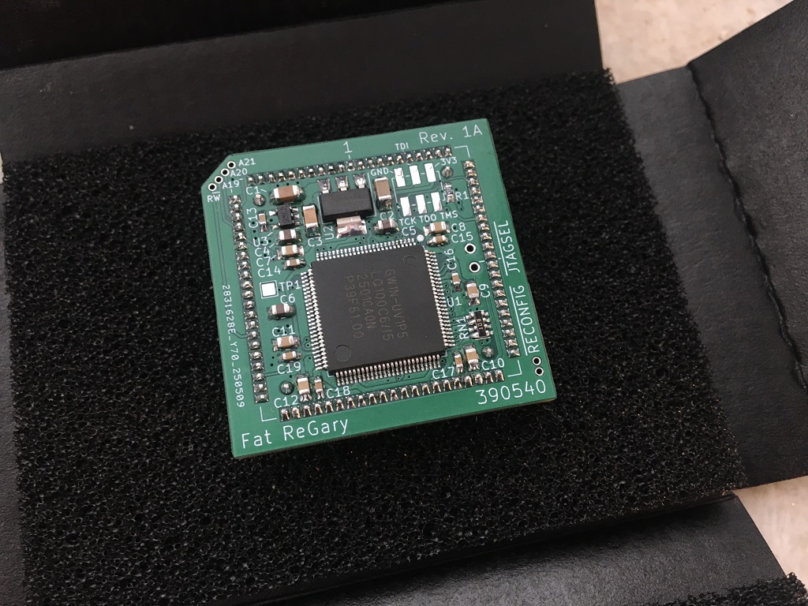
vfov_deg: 48.2
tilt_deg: -73.3
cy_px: 303
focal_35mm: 29
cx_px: 404
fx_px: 677
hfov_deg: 61.7
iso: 100
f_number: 2.2
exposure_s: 1/33
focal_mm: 4.15
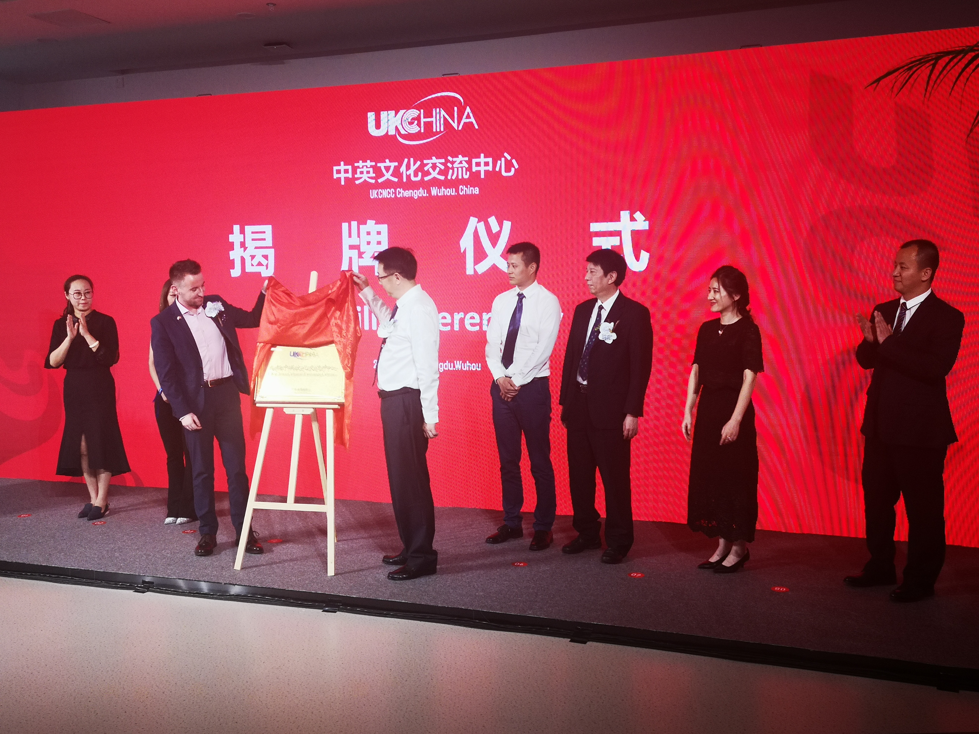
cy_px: 367
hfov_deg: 54.0
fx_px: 962
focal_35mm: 34
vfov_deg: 41.8
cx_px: 490
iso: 80
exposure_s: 1/100
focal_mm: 3.95
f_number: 1.8
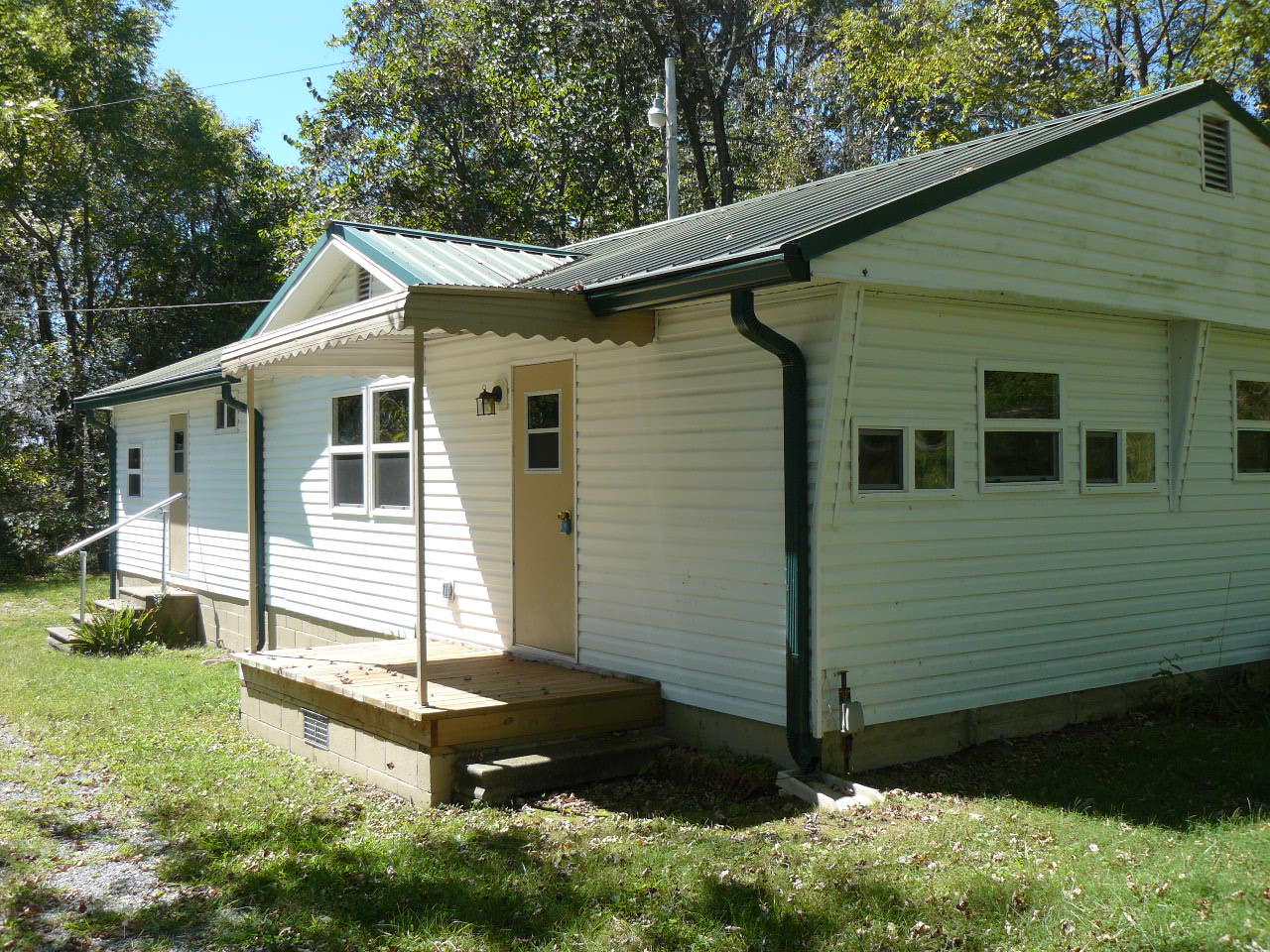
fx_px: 1321
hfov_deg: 51.4
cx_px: 635
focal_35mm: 36
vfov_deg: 39.7
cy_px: 476
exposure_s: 1/500
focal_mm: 6
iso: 100
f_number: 3.2
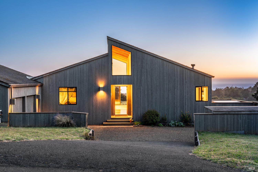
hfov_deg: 43.6
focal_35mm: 45
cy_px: 86
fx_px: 322
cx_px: 129
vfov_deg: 29.9
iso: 200
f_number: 8
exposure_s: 1/2
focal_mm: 30
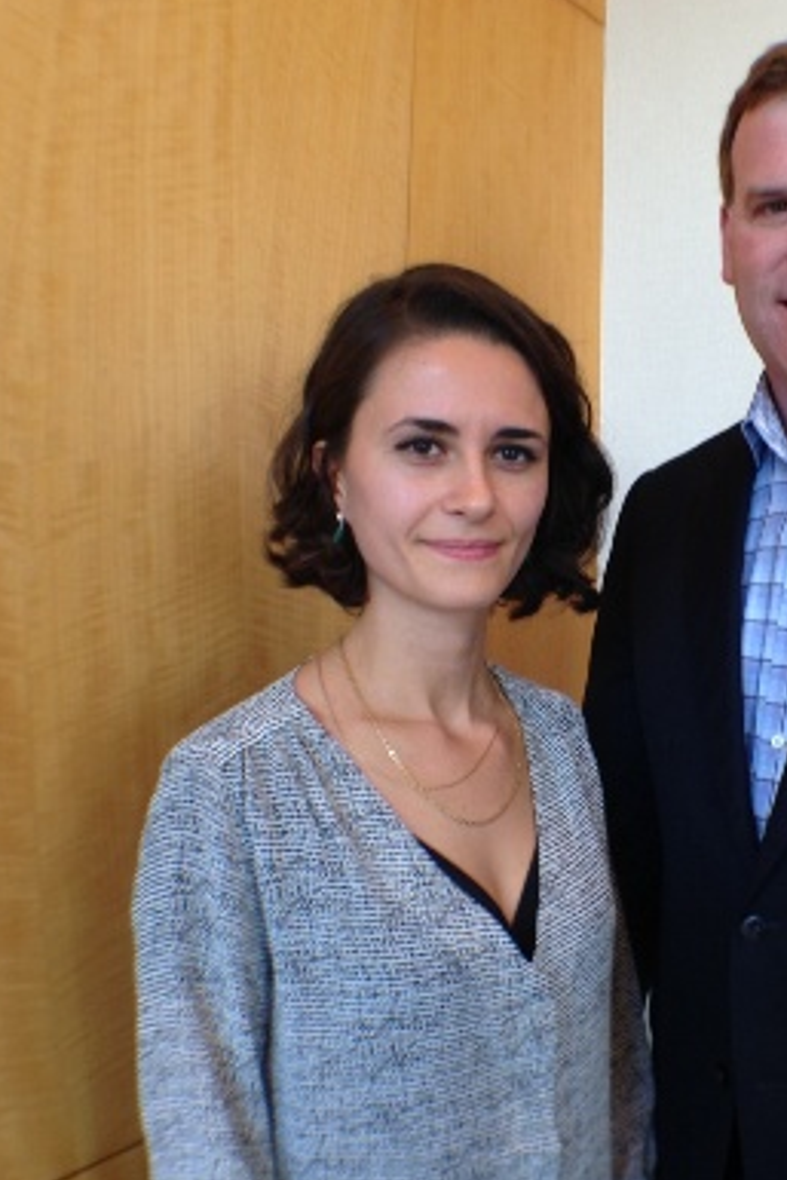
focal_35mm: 49
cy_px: 562
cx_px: 704
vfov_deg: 40.3
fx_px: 1605
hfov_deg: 26.6
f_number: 2.4
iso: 50
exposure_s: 1/20
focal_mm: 4.13
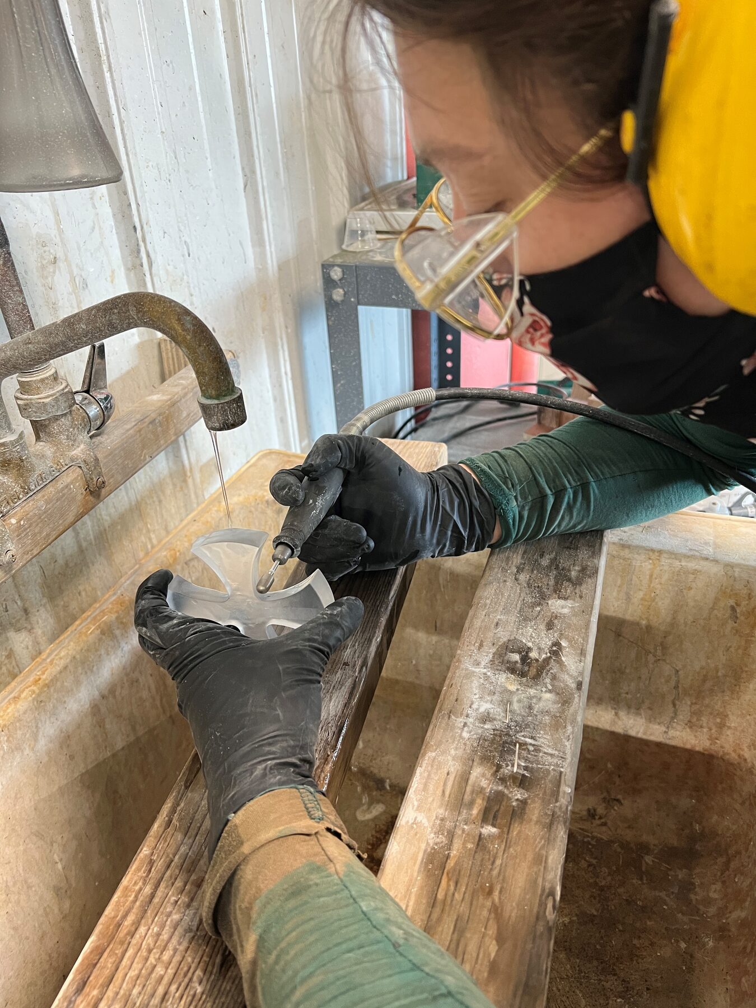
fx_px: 757
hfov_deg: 53.1
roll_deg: +4.7
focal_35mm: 26
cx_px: 378
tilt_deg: -30.3
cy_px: 504
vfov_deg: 67.3
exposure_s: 1/60
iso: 250
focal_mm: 5.7
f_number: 1.5
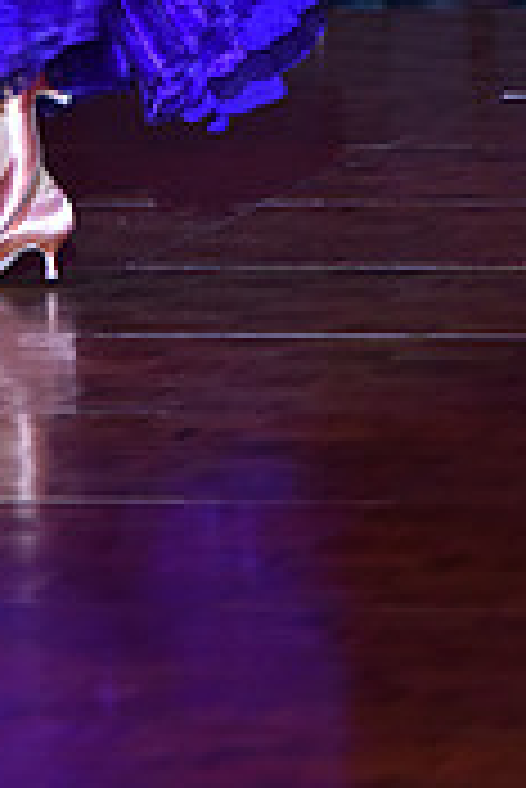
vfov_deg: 3.6
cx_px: -205
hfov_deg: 2.4
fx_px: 12314
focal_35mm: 563
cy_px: -428
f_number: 3.2
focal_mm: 170
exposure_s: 1/250
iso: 2000
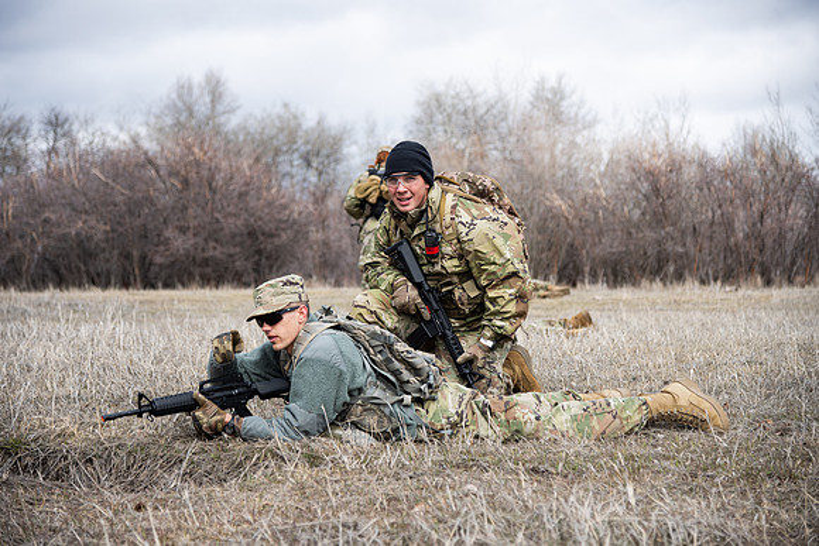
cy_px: 273
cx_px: 410
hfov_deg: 23.9
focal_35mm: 85
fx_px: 1934
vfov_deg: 16.1
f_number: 4
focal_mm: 85
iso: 125
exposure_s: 1/800
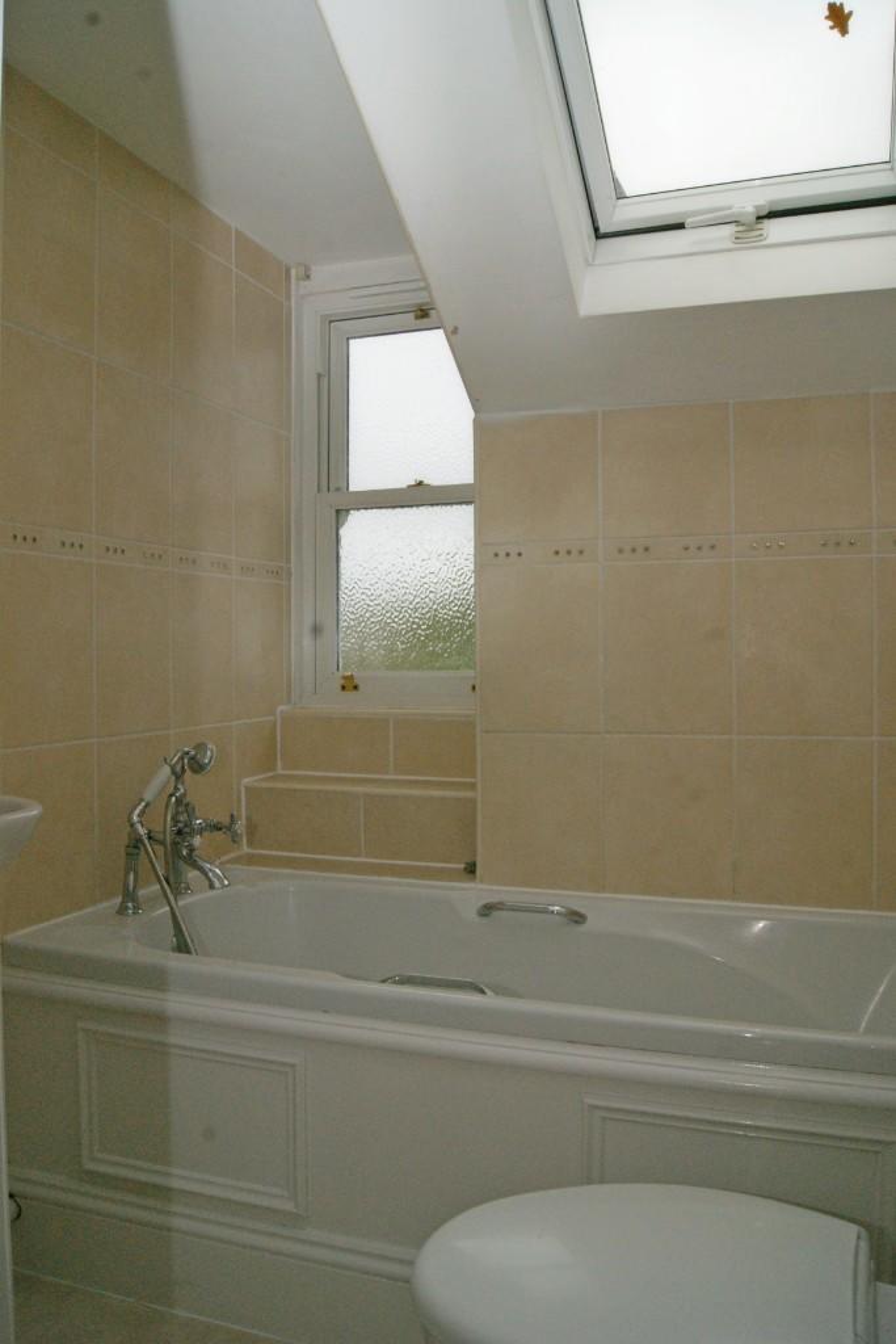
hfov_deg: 47.9
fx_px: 1008
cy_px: 672
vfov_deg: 67.4
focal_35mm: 27
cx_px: 448
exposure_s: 1/160
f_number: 16
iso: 400
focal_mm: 18
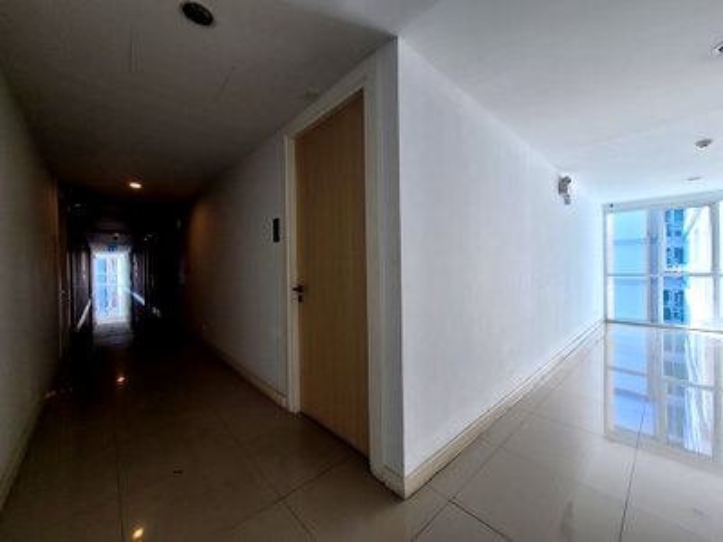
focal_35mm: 13
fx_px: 272
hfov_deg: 106.2
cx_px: 362
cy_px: 271
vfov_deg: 89.9
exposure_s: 1/100
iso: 50
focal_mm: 1.74
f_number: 2.2
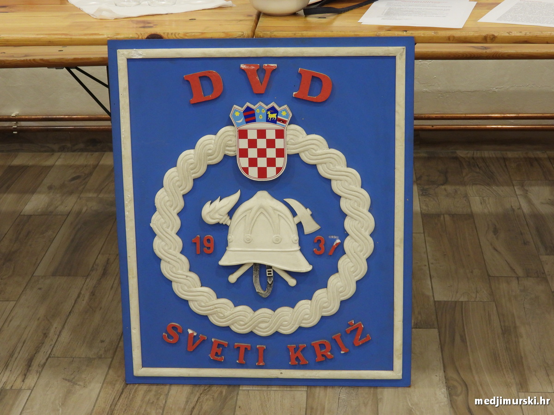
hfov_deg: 26.0
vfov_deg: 19.6
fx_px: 1200
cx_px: 277
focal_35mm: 75
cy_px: 208
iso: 400
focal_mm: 13.5
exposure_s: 1/15
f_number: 3.5
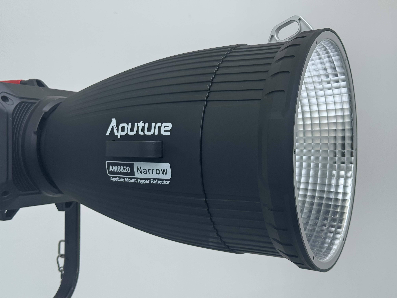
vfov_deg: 30.3
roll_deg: +1.1
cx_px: 198
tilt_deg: -2.0
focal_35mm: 48
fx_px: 550
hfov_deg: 39.7
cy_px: 149
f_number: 1.78
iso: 64
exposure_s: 1/739
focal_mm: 6.76
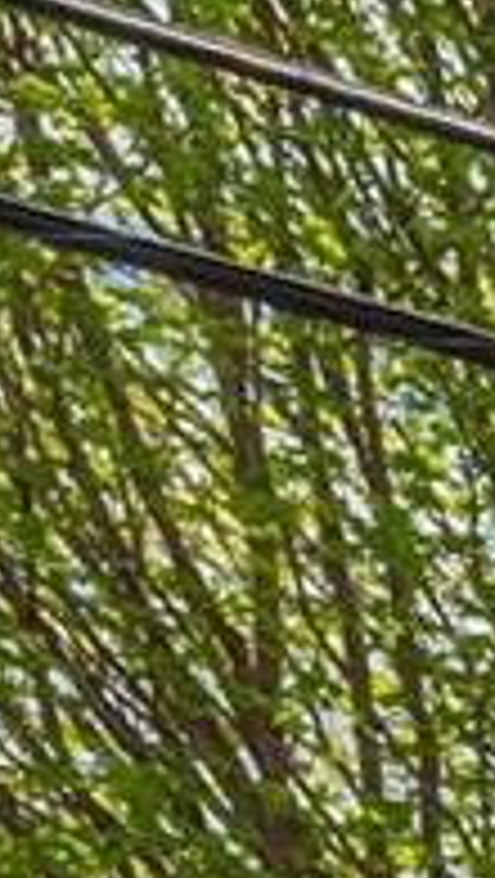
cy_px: 2283
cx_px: 4374
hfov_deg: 3.4
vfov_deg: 11.1
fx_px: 3586
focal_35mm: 154
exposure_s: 1/3200
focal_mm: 14
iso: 320
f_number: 7.1
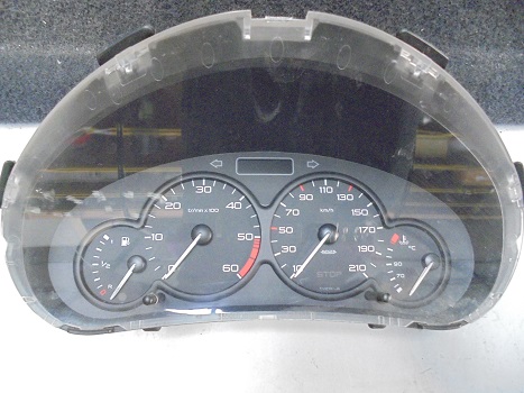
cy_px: 196
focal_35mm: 26
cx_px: 262
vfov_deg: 53.0
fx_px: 393
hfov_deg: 67.3
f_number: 3.5
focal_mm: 4.6
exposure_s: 1/25
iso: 800
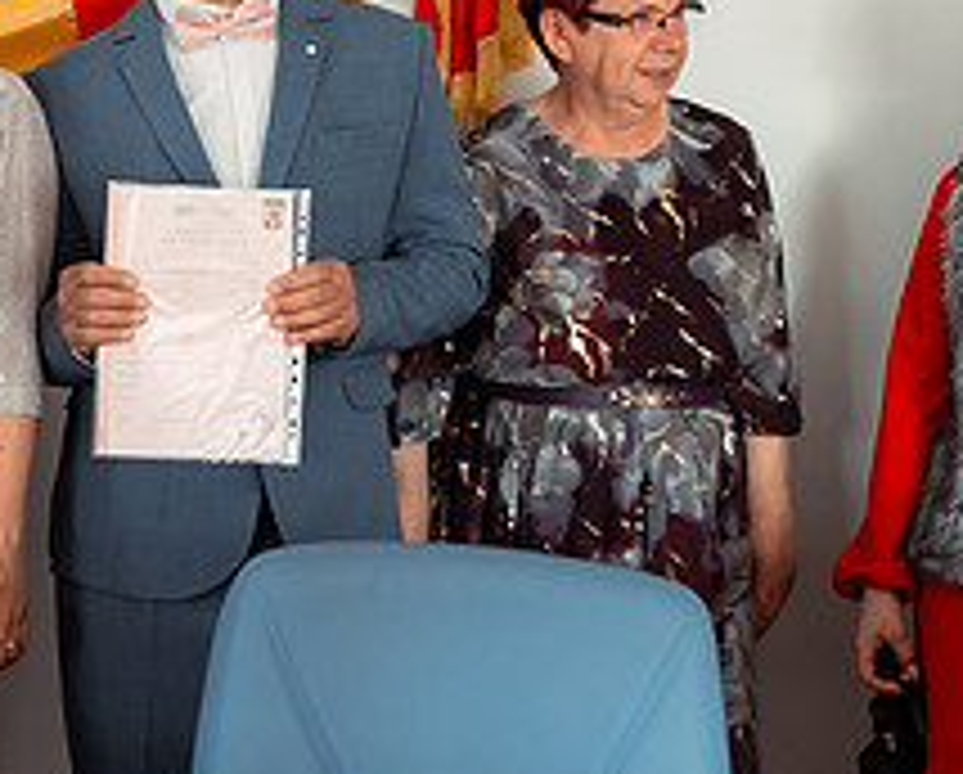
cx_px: -117
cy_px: -9
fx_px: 3198
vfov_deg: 13.6
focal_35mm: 112
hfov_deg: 16.6
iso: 1600
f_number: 3.2
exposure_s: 1/125
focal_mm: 35
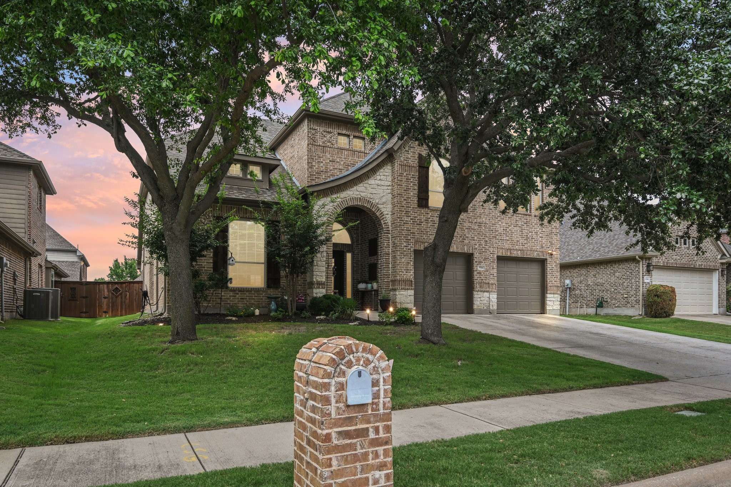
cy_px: 244
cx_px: 366
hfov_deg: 73.7
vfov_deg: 53.1
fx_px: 487
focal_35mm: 24
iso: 400
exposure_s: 1/250
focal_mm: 24
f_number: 8
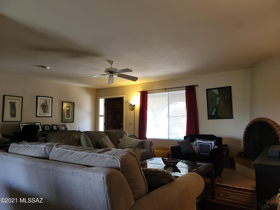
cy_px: 105
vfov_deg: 54.9
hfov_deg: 69.4
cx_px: 140
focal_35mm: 25
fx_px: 202
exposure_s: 1/60
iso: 250
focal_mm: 7
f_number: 1.8
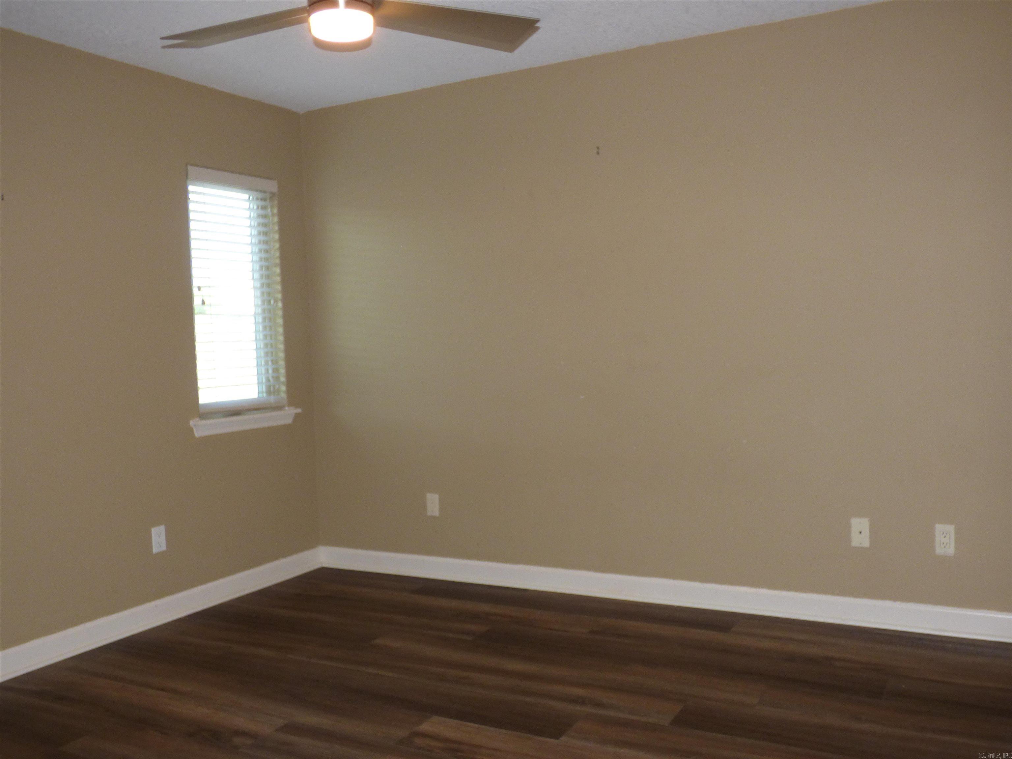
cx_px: 506
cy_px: 380
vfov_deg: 45.4
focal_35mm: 31
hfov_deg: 58.4
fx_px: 906
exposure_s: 1/50
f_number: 3.3
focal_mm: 5.53
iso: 250
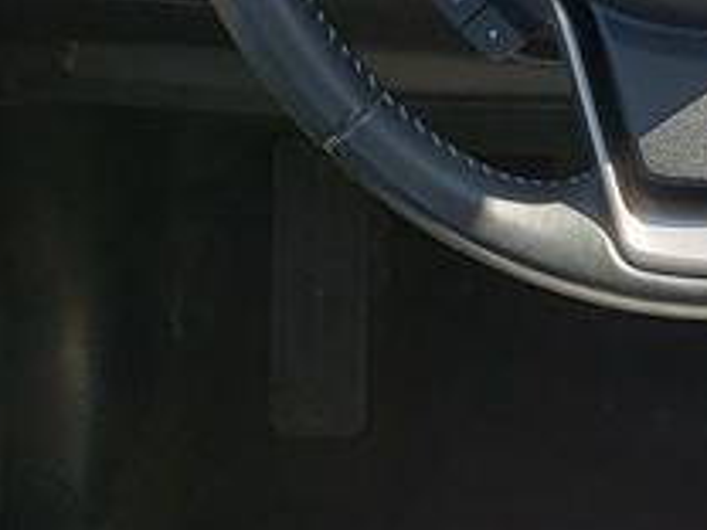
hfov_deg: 15.1
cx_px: 758
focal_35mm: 128
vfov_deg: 11.6
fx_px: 2614
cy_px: 350
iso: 50
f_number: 2.4
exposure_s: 1/221
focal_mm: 4.3
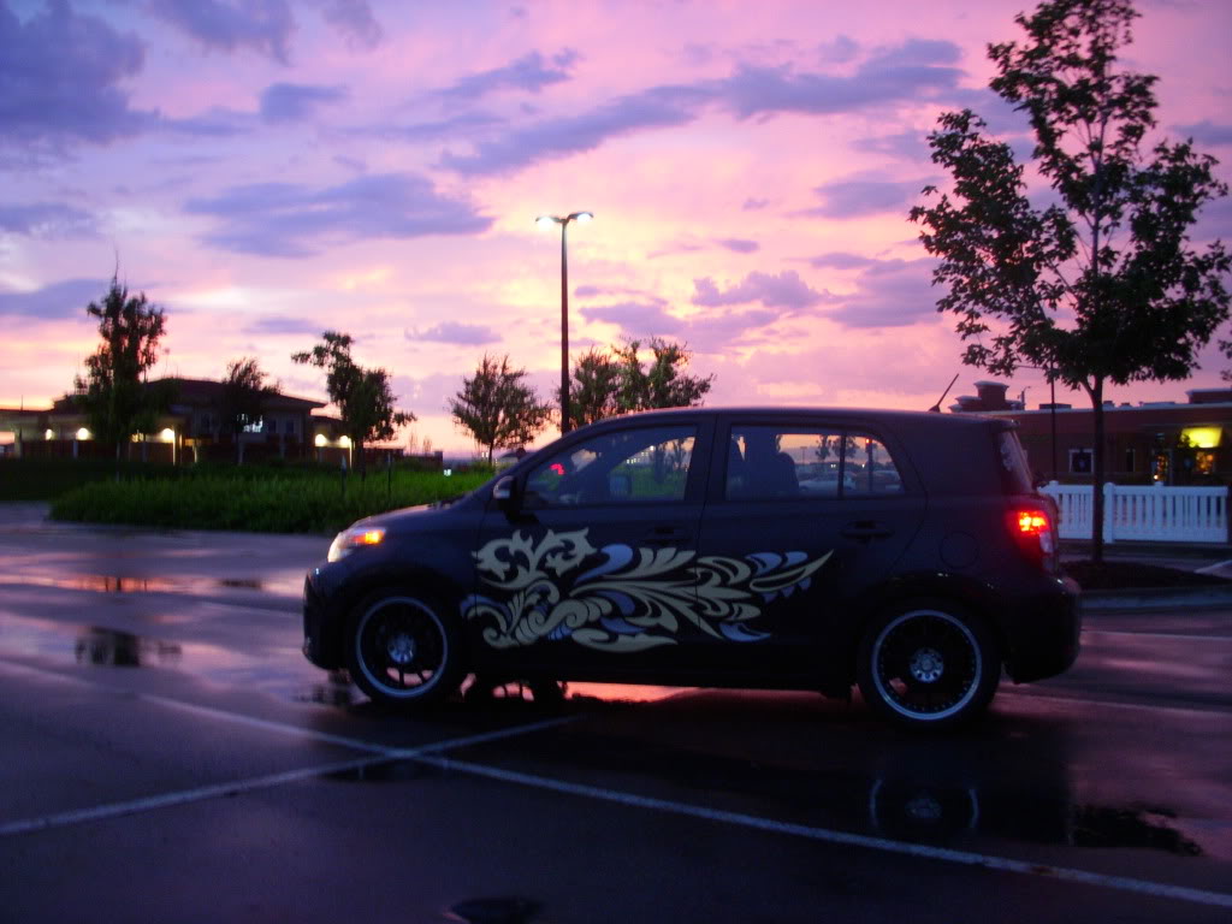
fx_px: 1352
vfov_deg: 37.7
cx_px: 616
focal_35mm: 38
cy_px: 462
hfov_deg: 49.0
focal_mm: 6.3
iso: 200
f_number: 3.3
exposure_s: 1/13
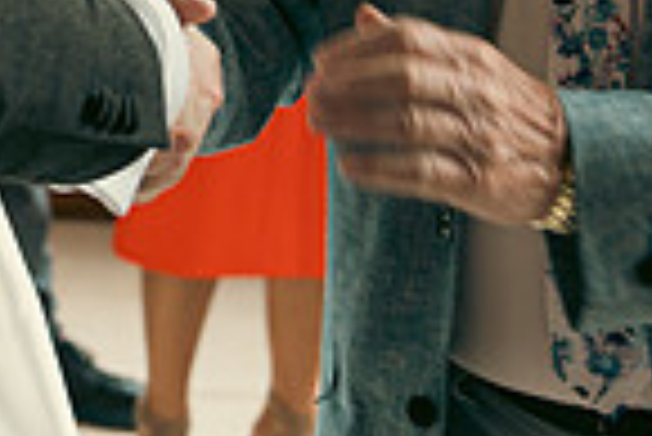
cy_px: -263
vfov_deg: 8.2
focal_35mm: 164
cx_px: 117
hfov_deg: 12.5
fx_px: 2973
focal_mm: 41
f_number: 3.5
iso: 400
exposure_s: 1/160
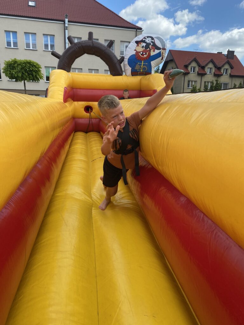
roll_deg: +1.4
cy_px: 162
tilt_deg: -13.4
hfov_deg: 53.1
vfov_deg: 67.3
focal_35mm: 26
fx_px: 244
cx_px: 122
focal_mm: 4.25
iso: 32
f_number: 1.8
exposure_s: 1/1484
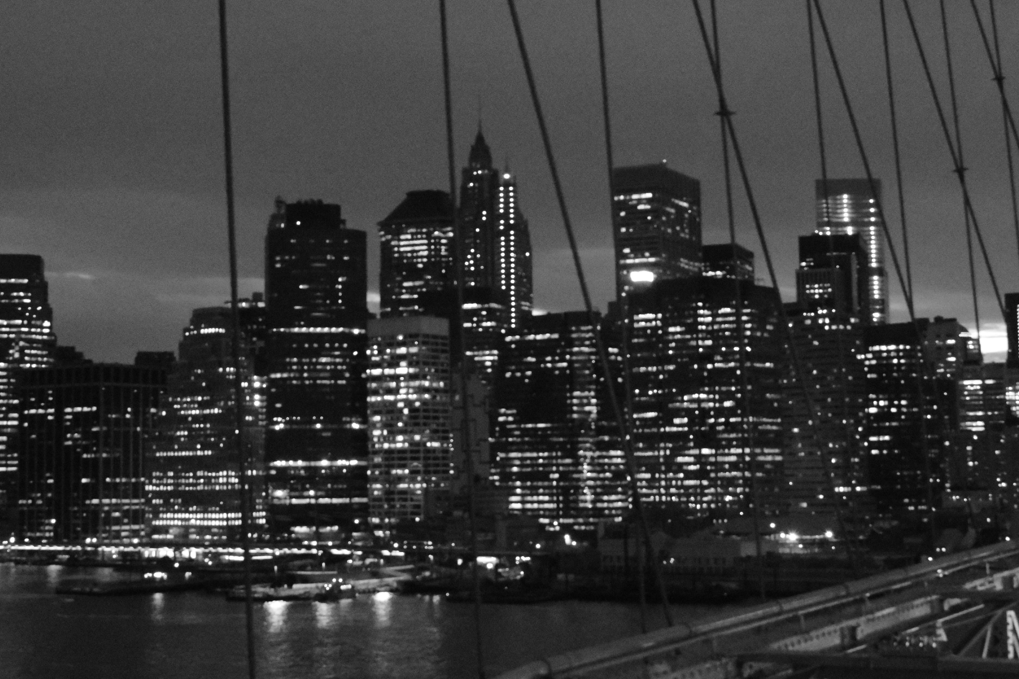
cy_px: 286
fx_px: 1783
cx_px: 541
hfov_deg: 31.9
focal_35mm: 63
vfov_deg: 21.5
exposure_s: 1/30
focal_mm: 22
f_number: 5.6
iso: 7200
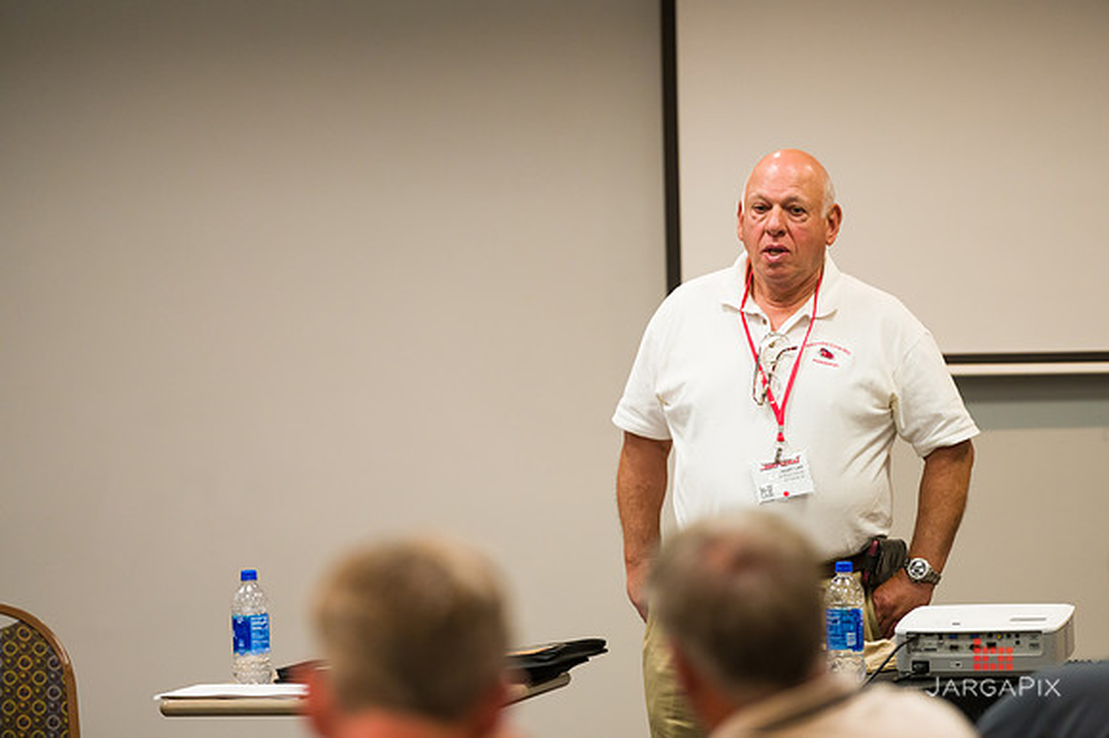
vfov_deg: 6.9
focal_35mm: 200
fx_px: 6157
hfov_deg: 10.3
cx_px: 554
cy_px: 369
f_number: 3.2
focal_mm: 200
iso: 2500
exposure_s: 1/125
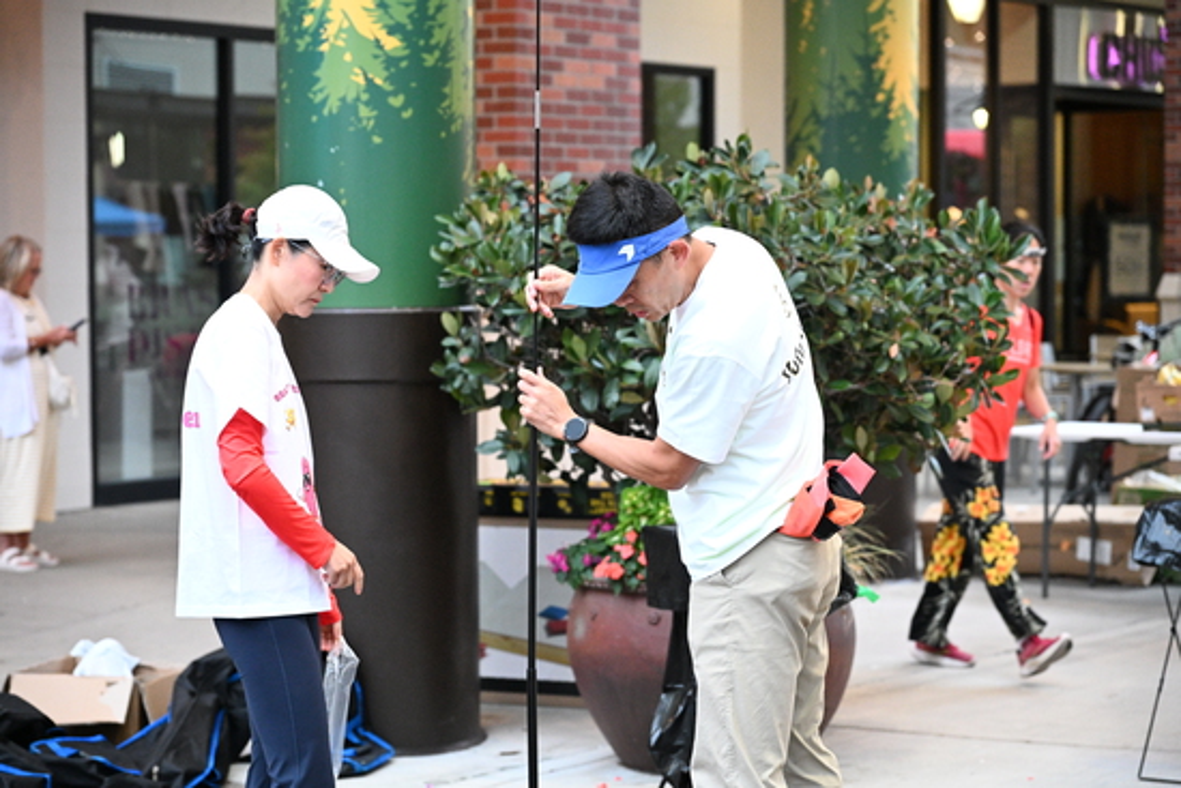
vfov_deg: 17.5
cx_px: 590
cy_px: 394
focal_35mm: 78
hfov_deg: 26.0
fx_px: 2559
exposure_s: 1/250
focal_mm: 78
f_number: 4
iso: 6400
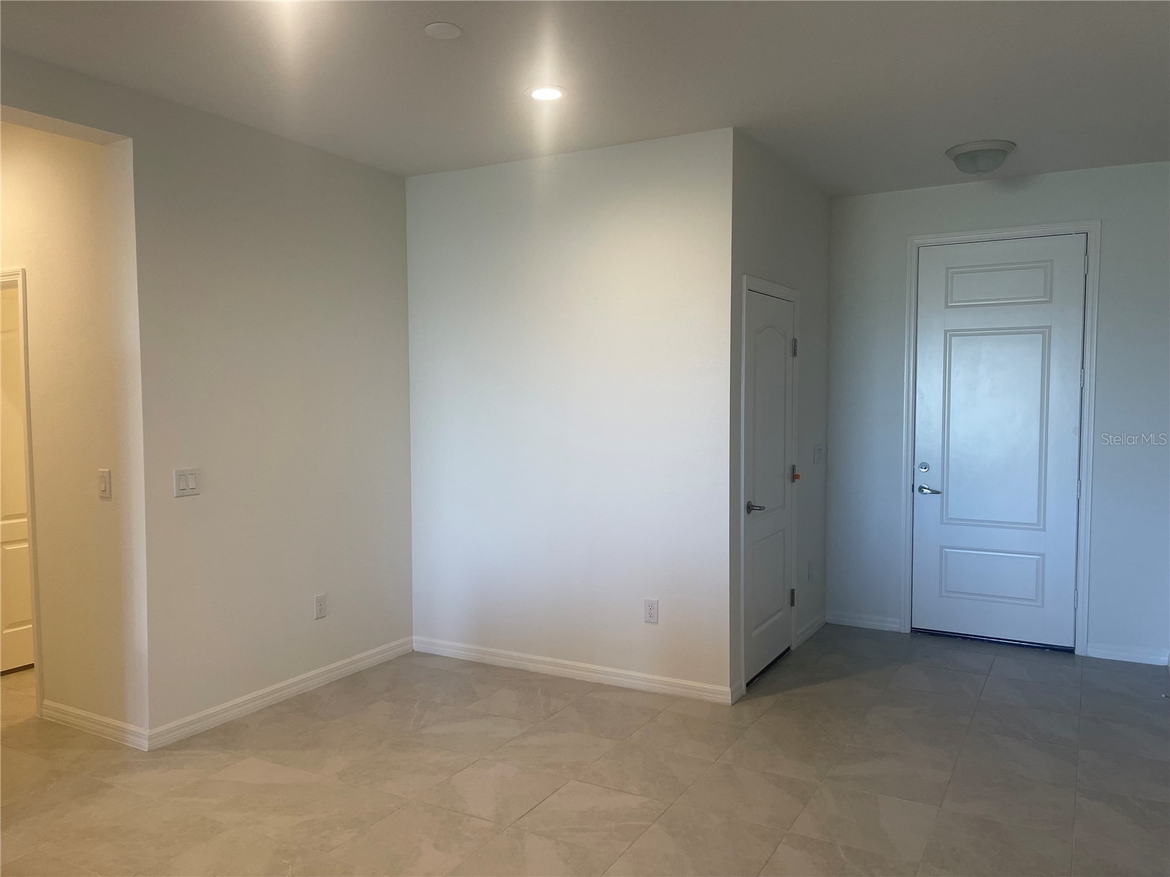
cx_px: 585
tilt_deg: -4.1
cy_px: 438
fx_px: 879
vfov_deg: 53.1
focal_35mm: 26
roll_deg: -0.6
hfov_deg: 67.3
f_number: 1.6
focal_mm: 5.1
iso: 100
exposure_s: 1/120
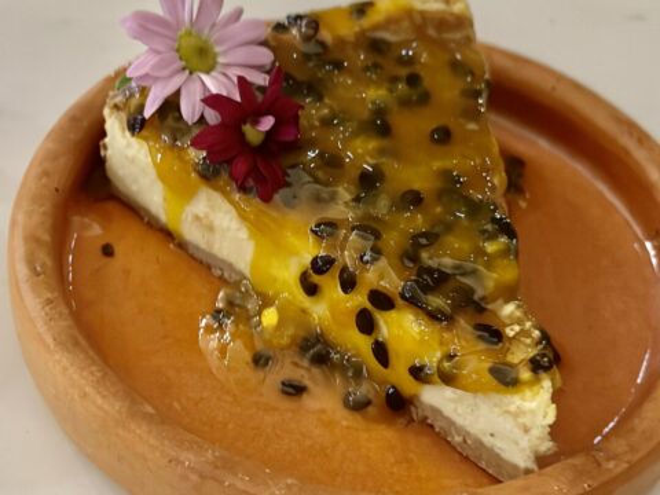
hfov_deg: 39.7
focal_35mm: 48
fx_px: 915
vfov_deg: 30.3
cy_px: 248
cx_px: 330
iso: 1000
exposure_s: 1/30
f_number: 1.78
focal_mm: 6.86
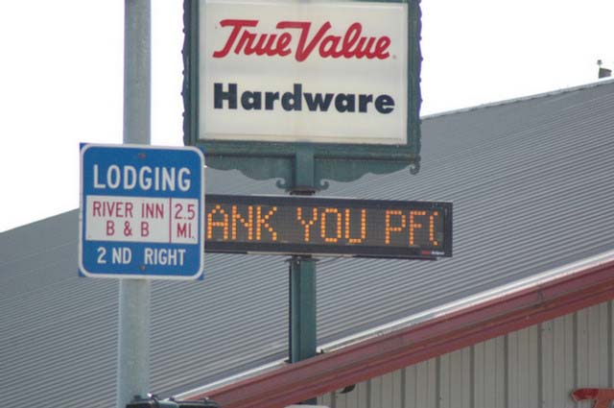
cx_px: 307
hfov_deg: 4.6
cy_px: 204
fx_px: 7665
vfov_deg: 3.0
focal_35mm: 450
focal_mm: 300
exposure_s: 1/2000
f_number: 6
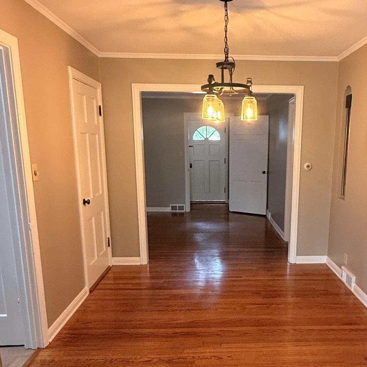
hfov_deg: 51.9
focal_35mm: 31
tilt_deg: -10.1
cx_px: 231
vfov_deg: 52.1
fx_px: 372
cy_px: 224
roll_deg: -0.9
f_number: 2.2
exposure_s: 1/60
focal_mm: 2.22
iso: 500
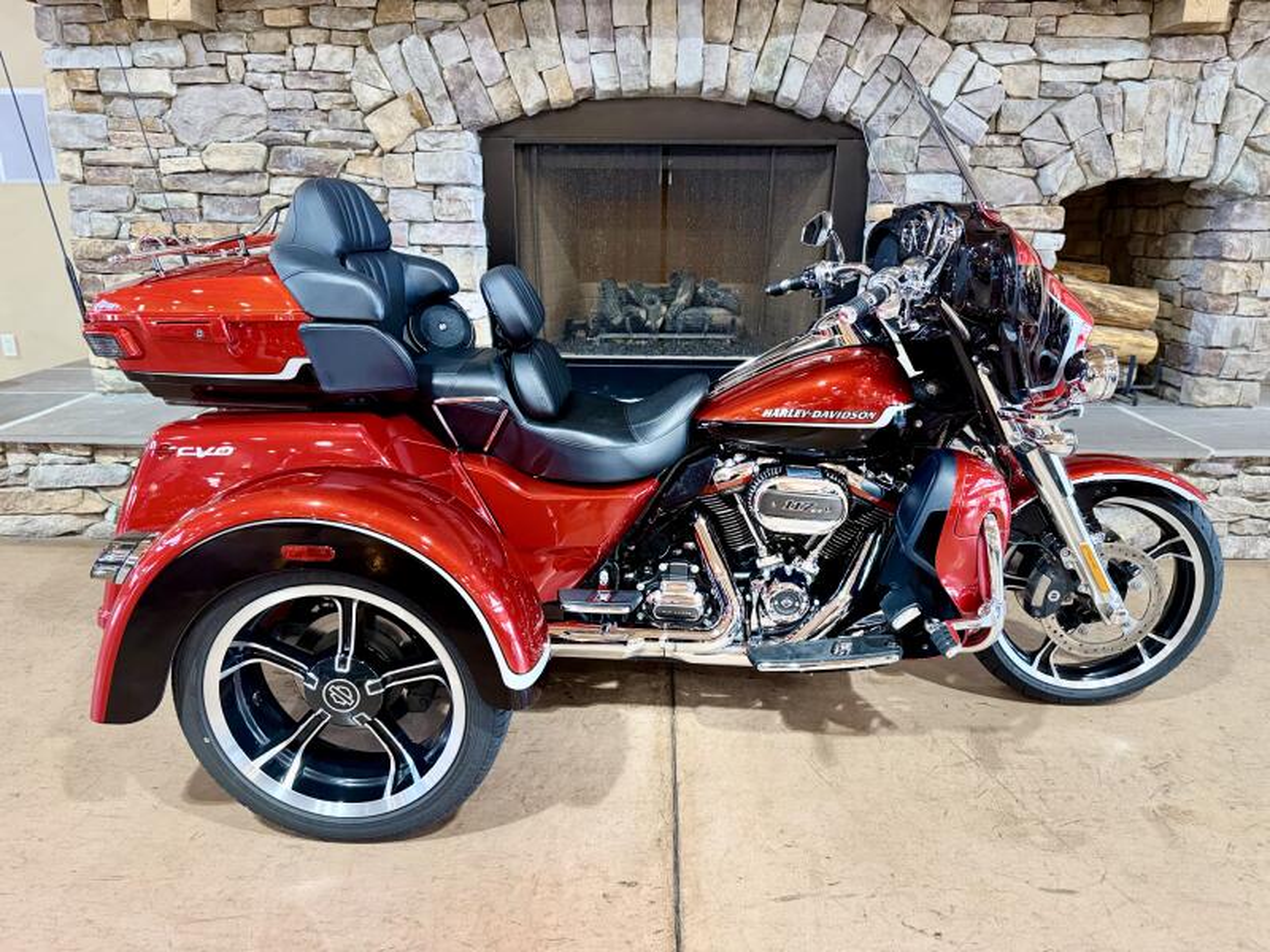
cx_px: 635
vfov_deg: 56.8
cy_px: 476
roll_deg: -0.6
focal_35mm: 24
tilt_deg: -18.1
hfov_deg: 71.6
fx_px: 881
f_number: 1.78
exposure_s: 1/60
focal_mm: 6.76
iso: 500
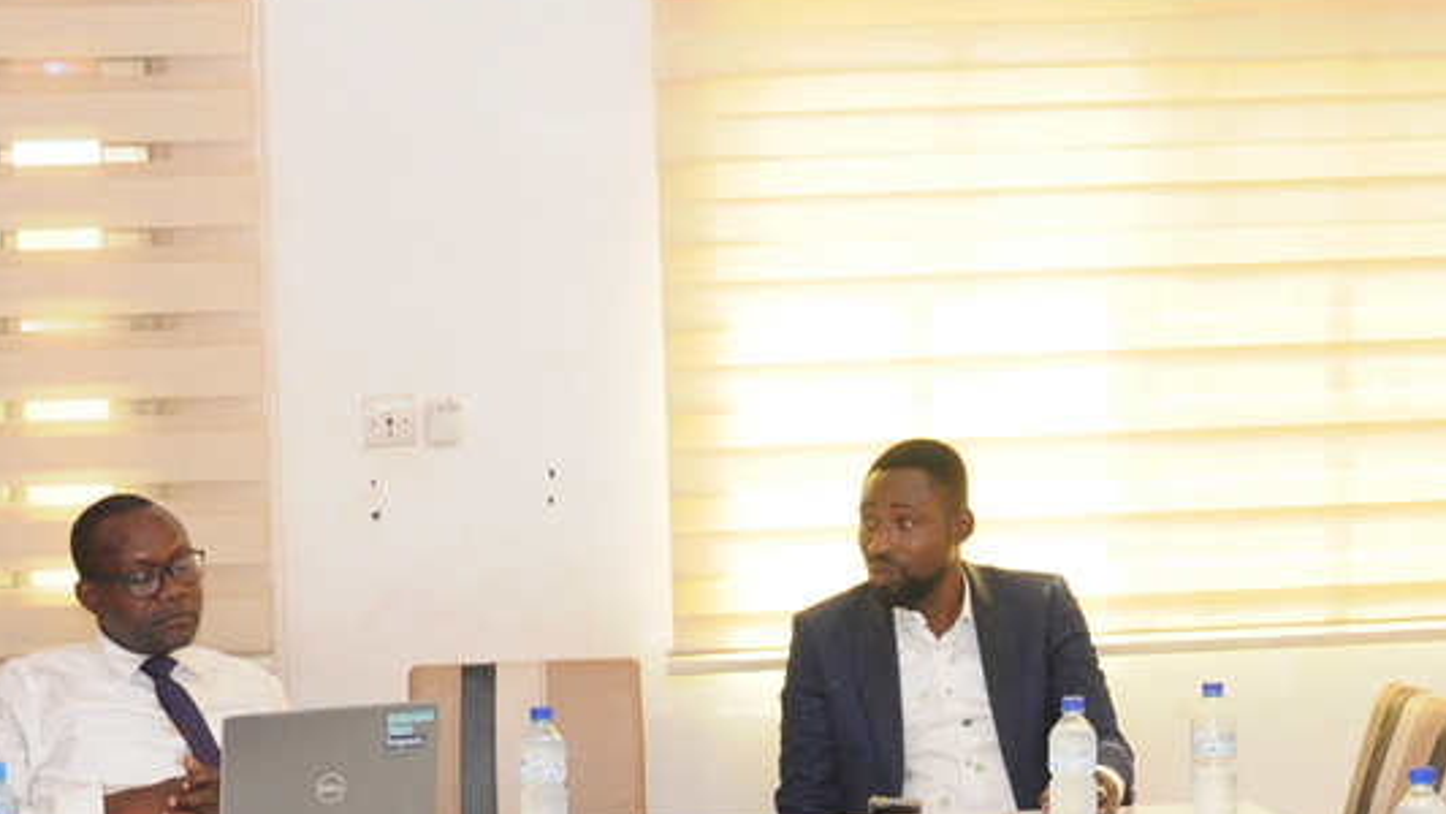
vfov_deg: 10.6
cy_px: 794
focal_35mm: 113
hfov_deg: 18.9
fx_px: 4333
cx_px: 803
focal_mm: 24
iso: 800
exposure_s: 1/50
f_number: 3.8
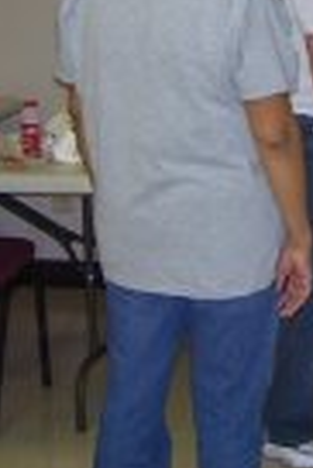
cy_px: 3
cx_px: 550
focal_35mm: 117
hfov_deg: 11.0
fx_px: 1522
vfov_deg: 17.1
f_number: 2.7
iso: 80
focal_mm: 5.6
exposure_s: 1/60
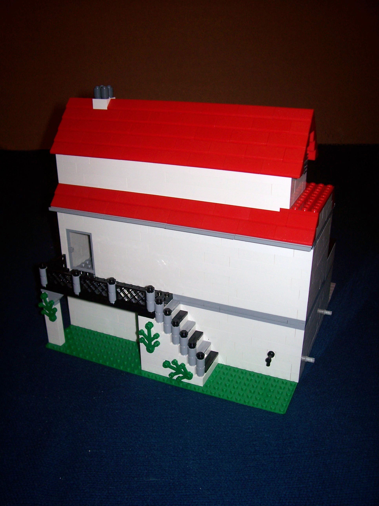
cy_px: 253
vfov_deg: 54.0
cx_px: 190
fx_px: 496
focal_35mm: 34
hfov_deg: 41.8
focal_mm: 5.6
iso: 80
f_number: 2.7
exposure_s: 1/60
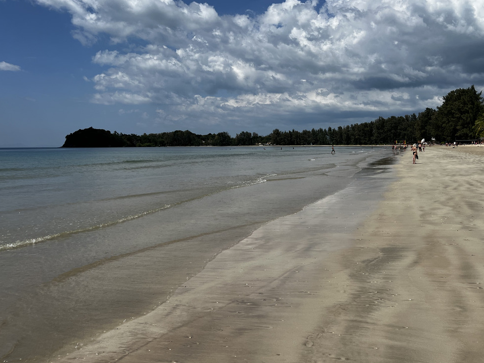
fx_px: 447
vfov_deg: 43.9
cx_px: 269
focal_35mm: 32
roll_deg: +0.4
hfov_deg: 56.7
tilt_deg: +0.0
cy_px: 143
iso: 50
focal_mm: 5.7
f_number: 1.5
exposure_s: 1/11364
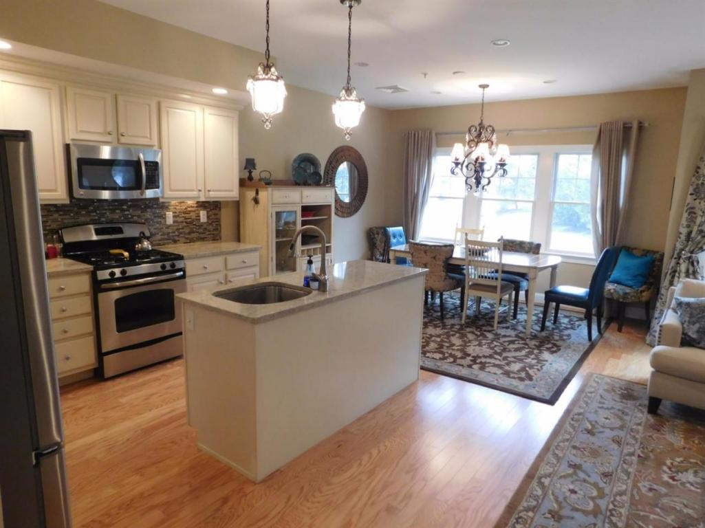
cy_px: 264
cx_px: 352
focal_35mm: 23
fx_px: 468
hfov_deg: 73.9
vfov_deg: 58.8
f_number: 3
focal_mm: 4
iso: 320
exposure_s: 1/30
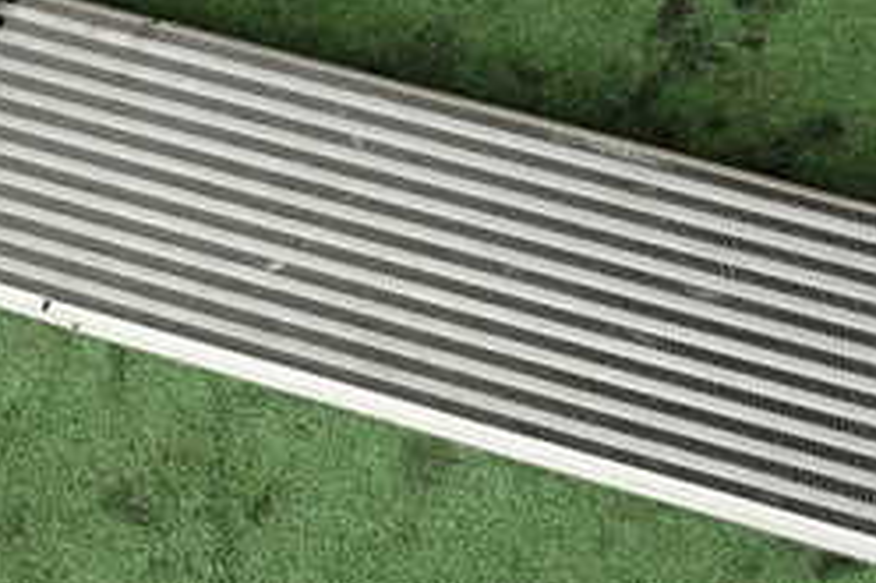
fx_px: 1532
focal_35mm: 63
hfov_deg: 31.4
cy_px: 300
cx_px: 643
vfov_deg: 21.5
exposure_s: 1/200
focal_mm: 4.5
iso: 100
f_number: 2.8
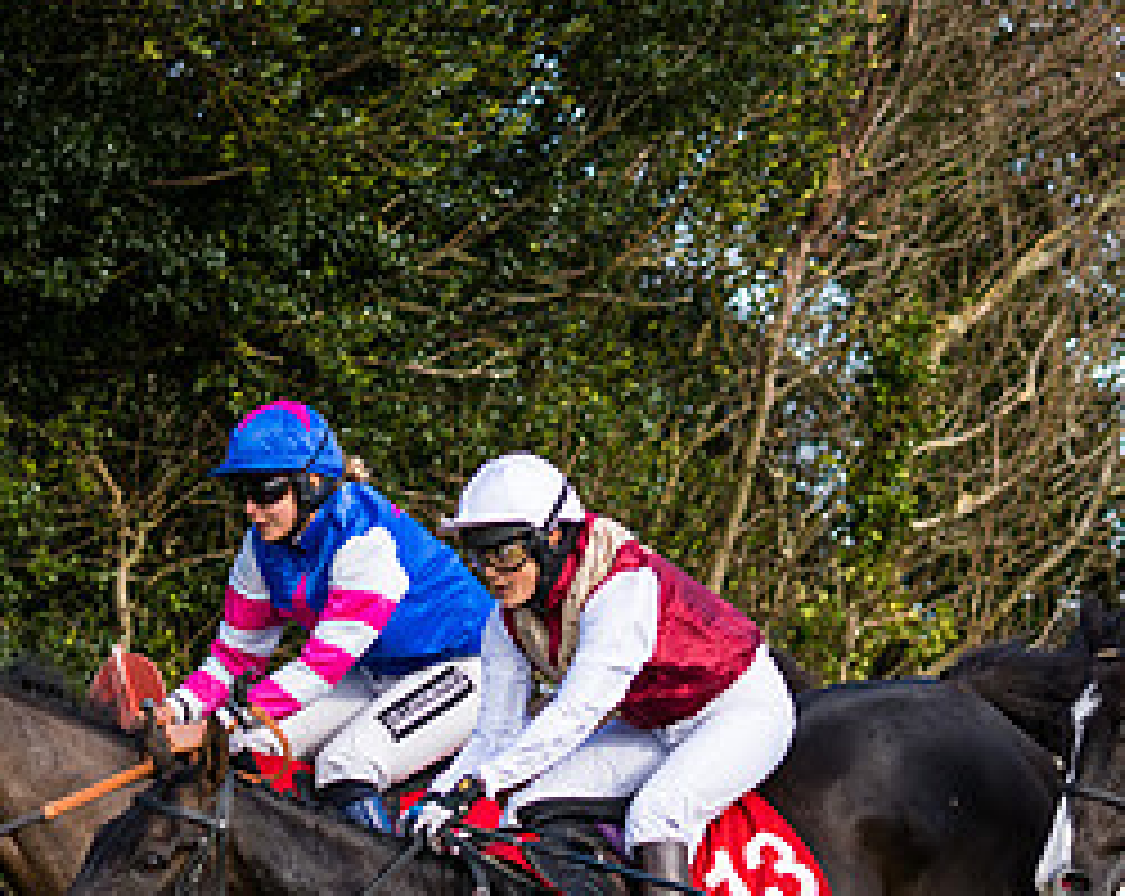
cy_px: 478
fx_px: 7510
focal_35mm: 226
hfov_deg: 8.6
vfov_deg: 6.8
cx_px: 718
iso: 200
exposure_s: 1/2000
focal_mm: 71
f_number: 2.8
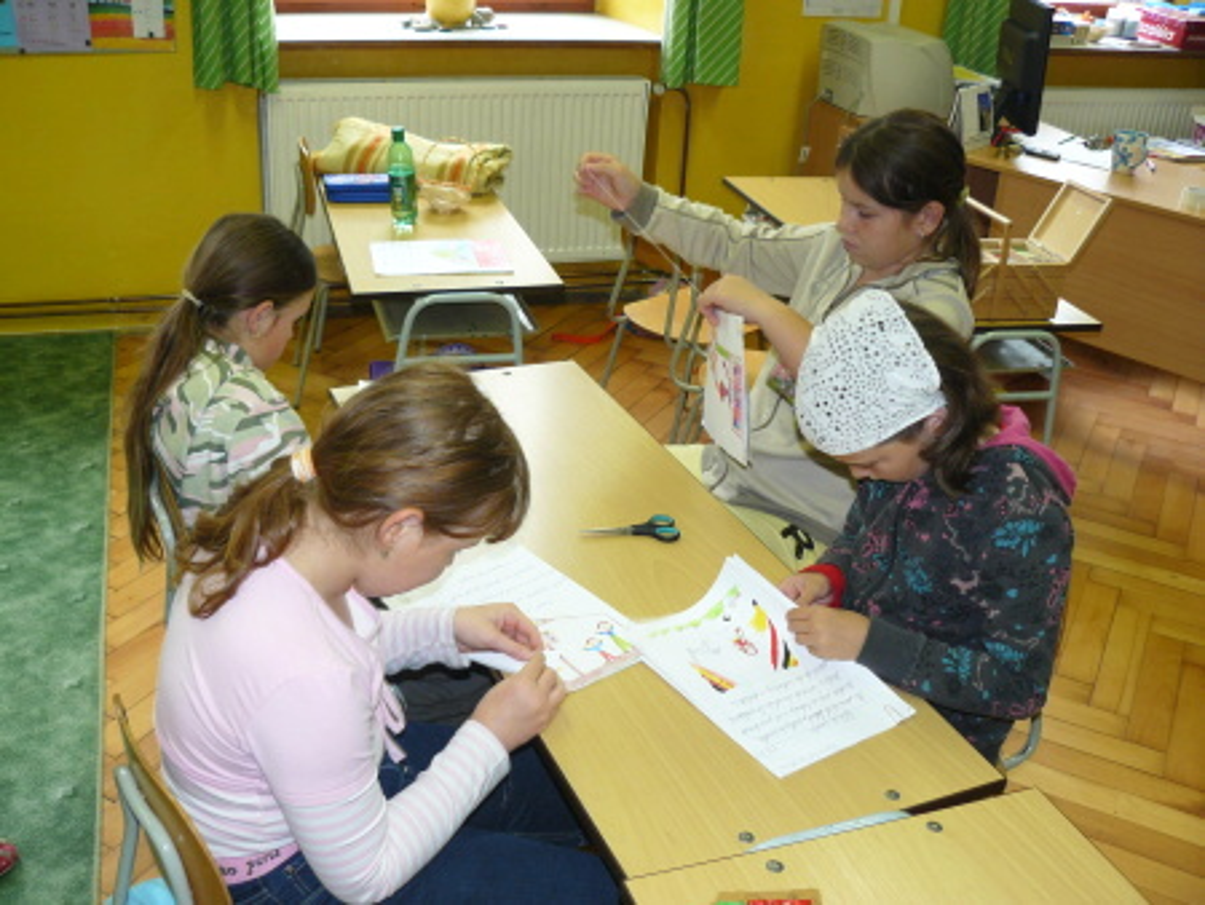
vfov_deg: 39.7
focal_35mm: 36
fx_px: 1254
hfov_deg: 51.3
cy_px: 452
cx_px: 602
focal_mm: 6
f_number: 2.8
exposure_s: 1/30
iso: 100
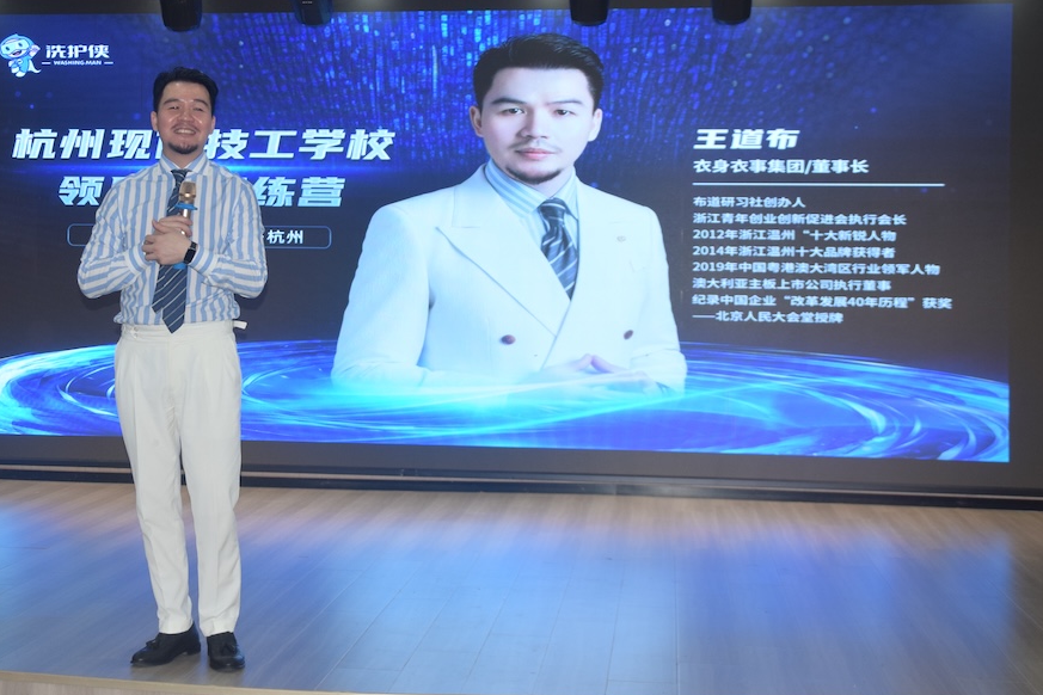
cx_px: 356
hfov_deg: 30.3
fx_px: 1912
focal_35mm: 66
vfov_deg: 20.5
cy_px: 226
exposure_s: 1/125
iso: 450
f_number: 5.6
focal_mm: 32
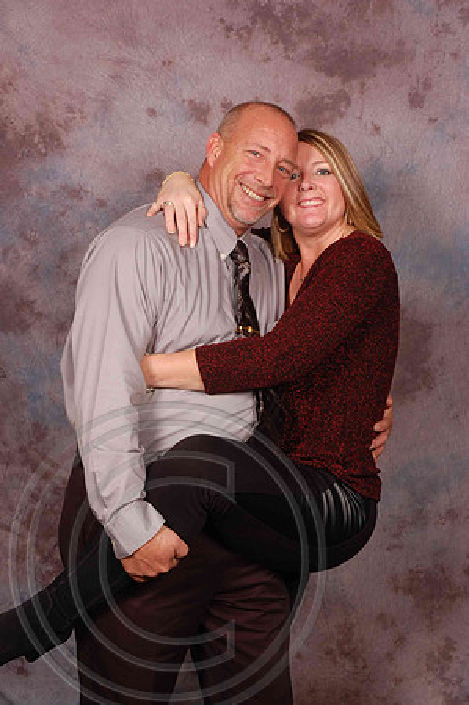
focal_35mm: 60
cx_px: 234
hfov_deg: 22.6
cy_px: 352
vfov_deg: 33.4
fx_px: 1175
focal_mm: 40
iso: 200
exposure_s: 1/125
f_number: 10
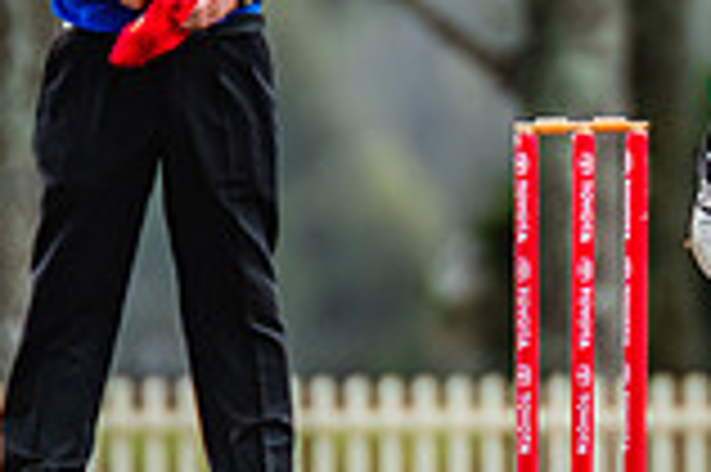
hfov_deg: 0.8
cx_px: 942
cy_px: 91
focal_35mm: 2685
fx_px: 52973
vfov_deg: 0.5
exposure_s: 1/1250
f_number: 5.6
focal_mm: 600
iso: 800
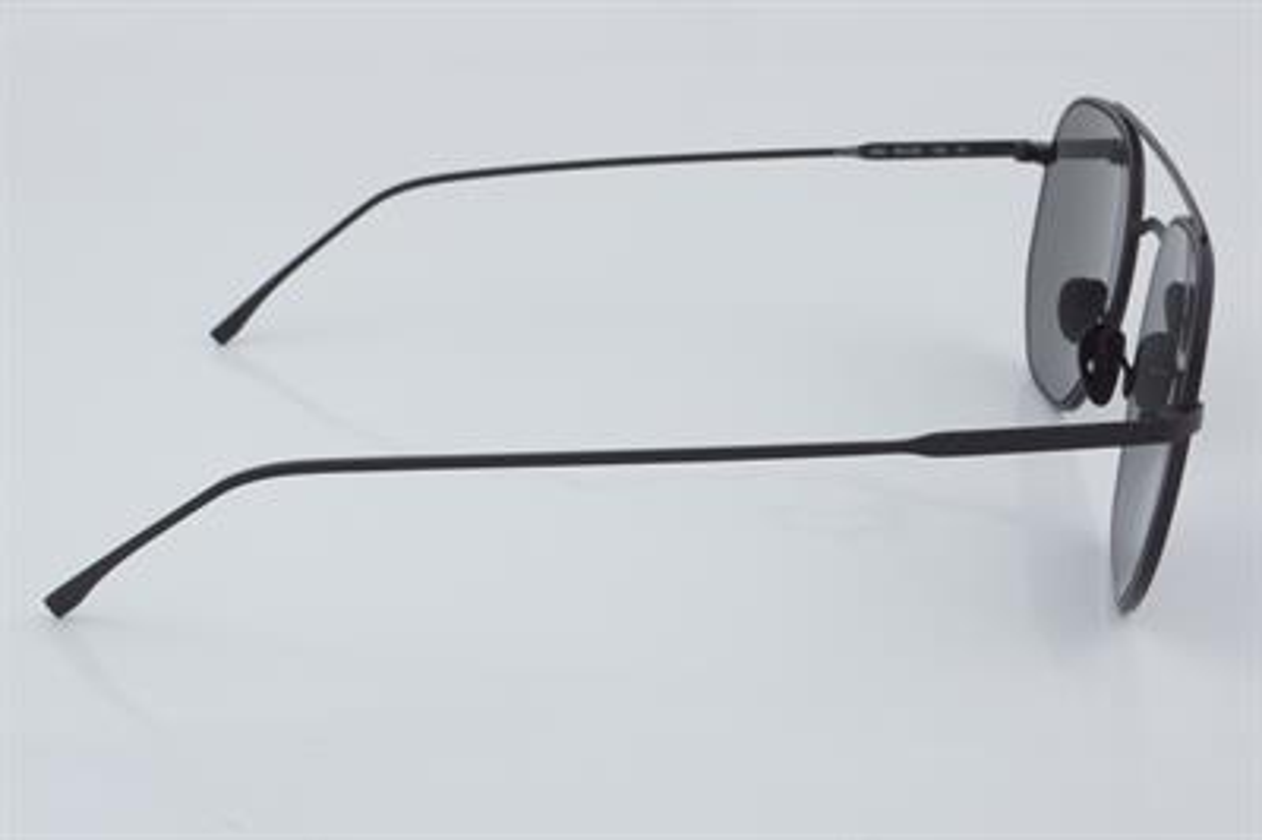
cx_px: 631
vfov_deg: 18.2
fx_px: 2627
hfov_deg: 27.0
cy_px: 420
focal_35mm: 75
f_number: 32
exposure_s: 1/4
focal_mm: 50
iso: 100
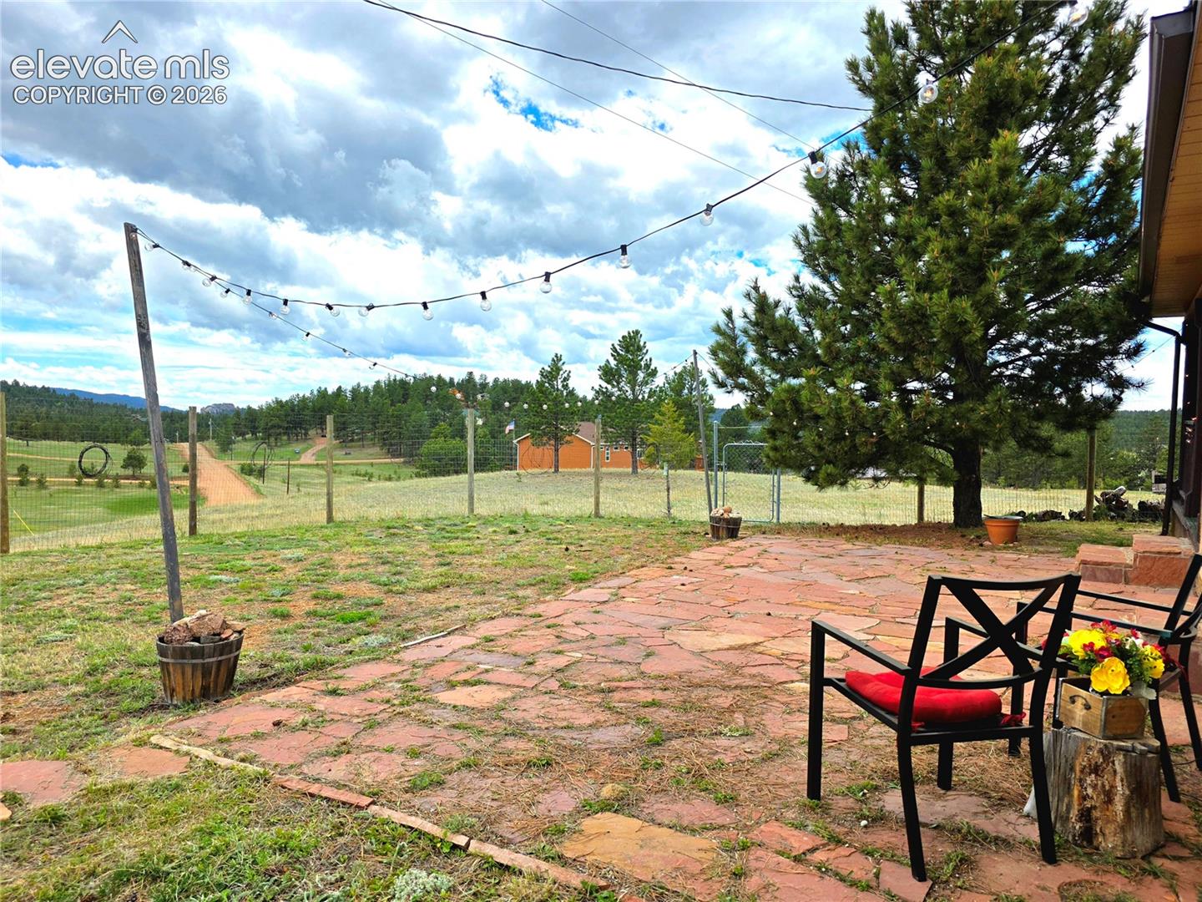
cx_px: 601
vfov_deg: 58.9
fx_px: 799
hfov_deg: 73.9
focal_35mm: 23
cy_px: 451
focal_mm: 6.3
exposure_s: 1/10000
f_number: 1.7
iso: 80
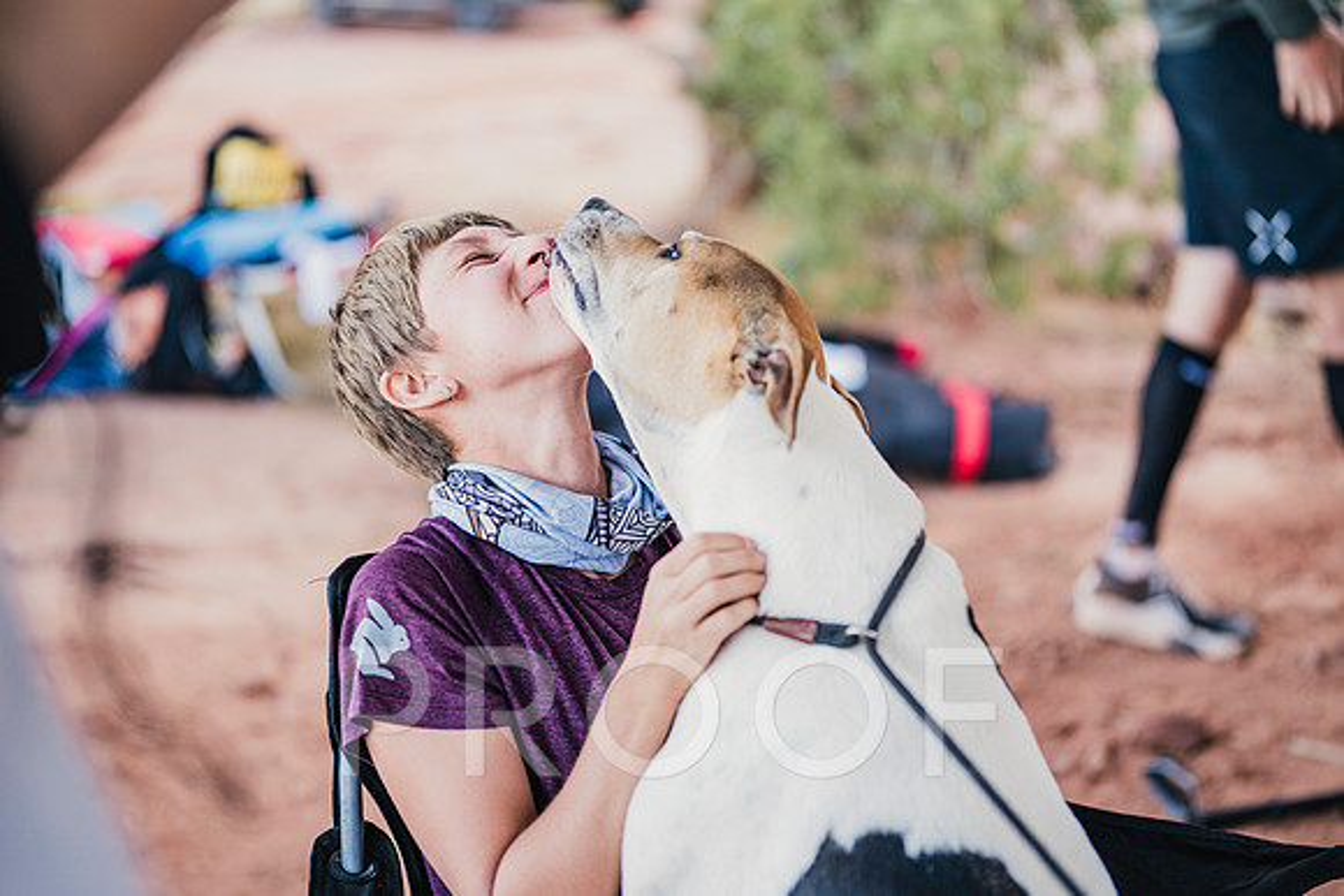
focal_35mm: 58
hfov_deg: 34.7
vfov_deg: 23.6
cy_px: 407
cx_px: 685
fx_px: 2150
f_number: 1.4
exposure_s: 1/160
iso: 100
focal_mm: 50
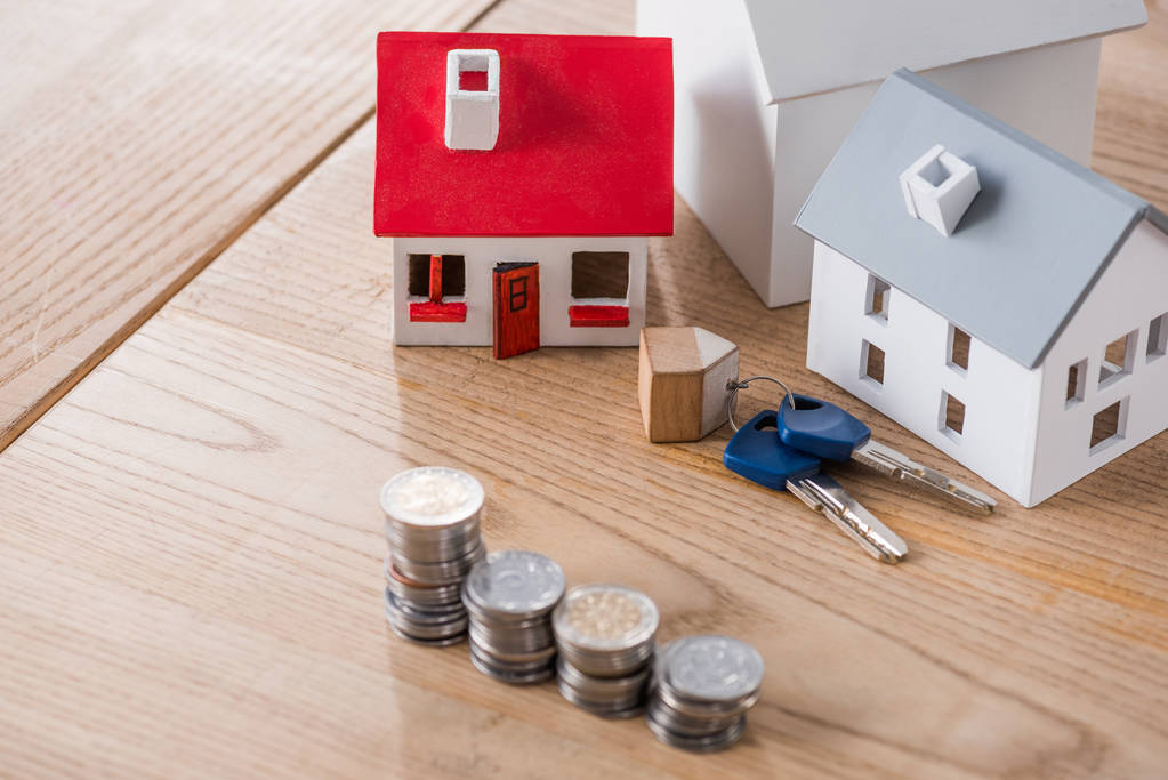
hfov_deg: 19.4
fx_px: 3408
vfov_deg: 13.1
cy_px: 390
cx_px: 584
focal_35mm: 105
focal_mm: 105
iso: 250
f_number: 8
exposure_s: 1/200
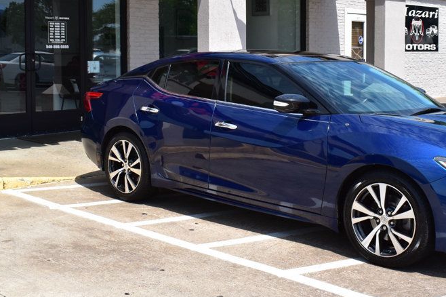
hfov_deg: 35.6
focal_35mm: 56
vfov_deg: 24.0
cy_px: 90
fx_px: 693
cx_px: 245
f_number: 11
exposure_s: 1/500
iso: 400
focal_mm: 24
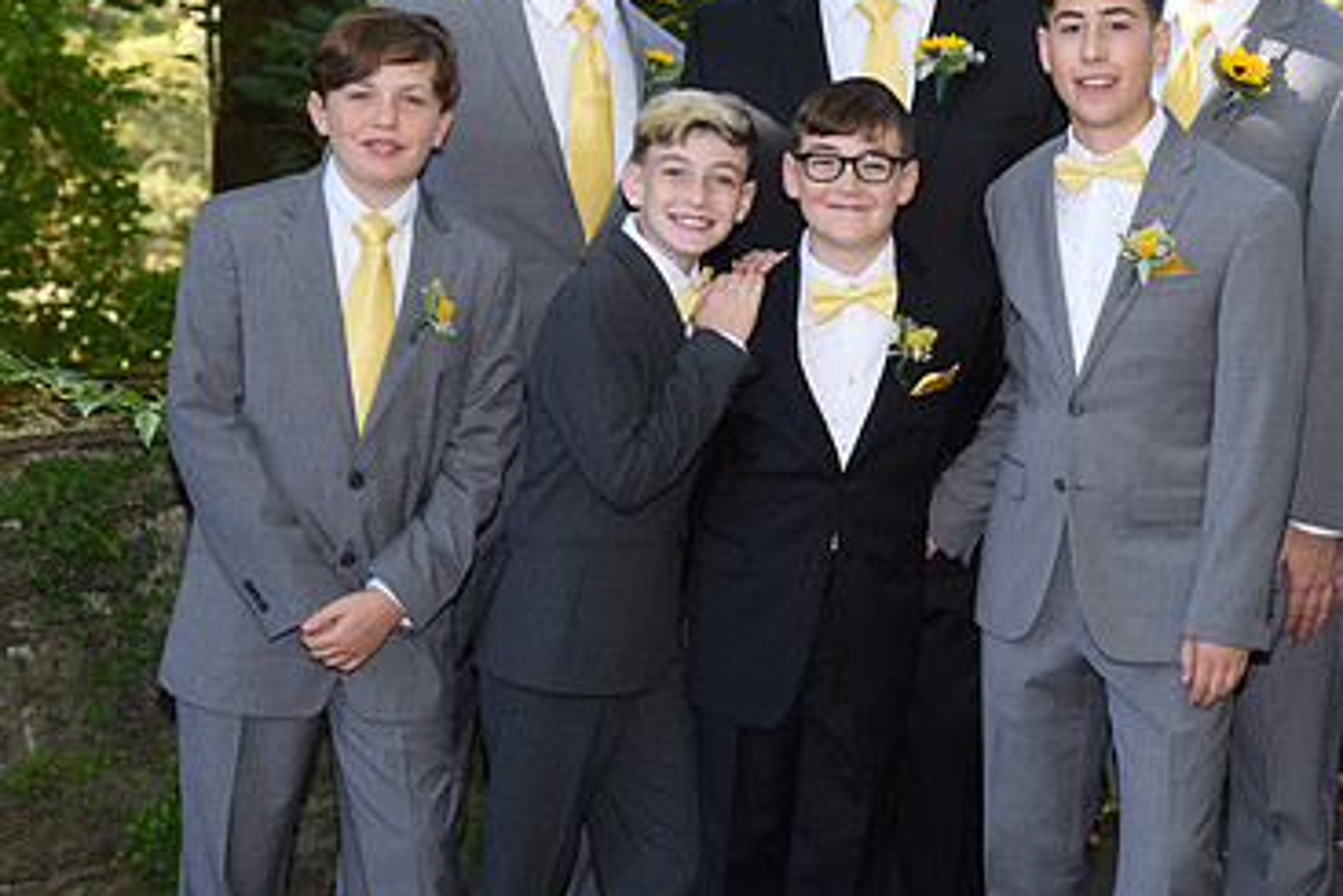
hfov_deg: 23.2
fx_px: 3247
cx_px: 973
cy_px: 302
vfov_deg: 15.7
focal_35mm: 87
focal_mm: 55
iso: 640
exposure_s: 1/200
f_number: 5.6
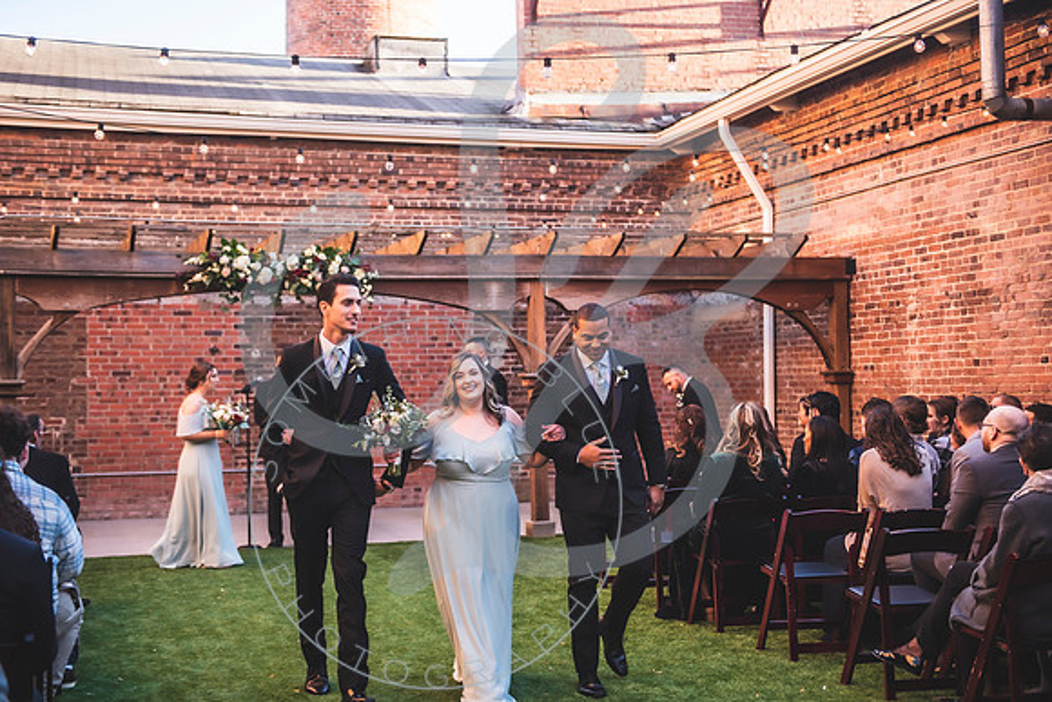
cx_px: 526
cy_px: 351
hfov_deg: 37.1
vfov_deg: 25.2
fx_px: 1570
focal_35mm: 54
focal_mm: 52
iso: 100
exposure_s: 1/160
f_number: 2.8
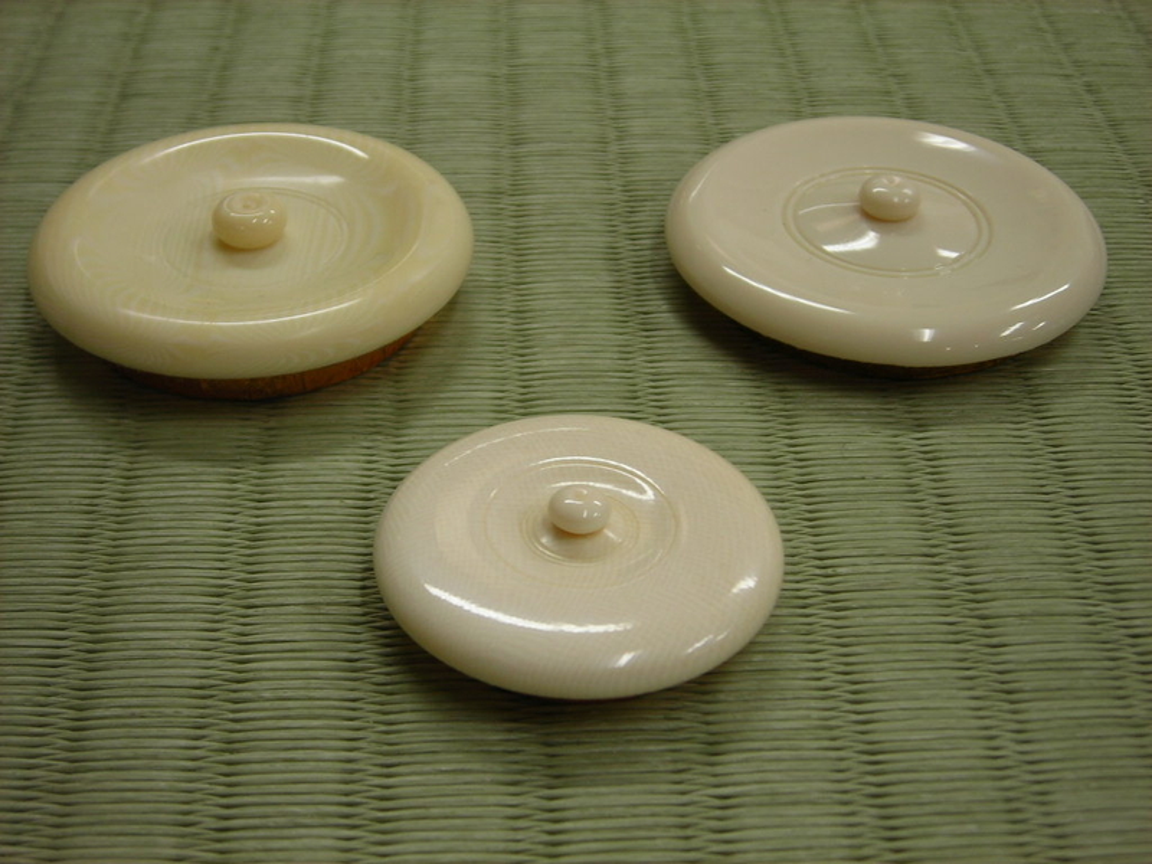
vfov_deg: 26.6
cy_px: 432
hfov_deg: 34.9
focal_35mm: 55
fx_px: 1830
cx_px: 576
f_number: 3.6
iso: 50
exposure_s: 1/19.2
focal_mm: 9.1
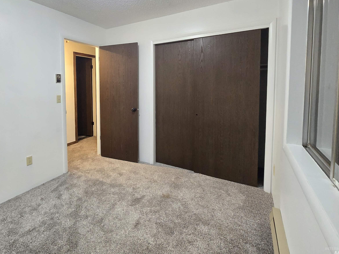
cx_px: 137
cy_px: 98
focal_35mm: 17
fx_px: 166
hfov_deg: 89.9
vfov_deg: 73.7
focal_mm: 2.2
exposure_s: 1/60
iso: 640
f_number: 2.2
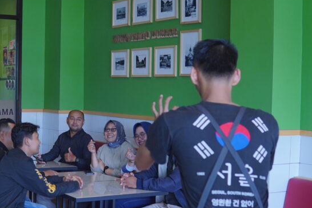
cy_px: 136
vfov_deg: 20.5
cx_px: 100
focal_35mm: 66
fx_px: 572
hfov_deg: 30.3
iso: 800
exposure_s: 1/250
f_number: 3.5
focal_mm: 30
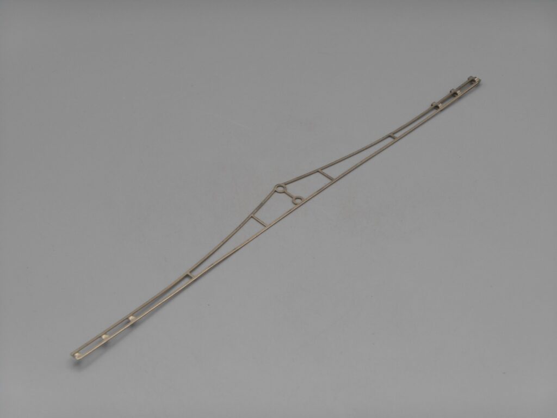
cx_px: 278
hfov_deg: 24.4
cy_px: 209
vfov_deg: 18.4
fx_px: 1287
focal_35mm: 80
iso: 80
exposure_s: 1/100
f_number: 4.7
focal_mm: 14.3
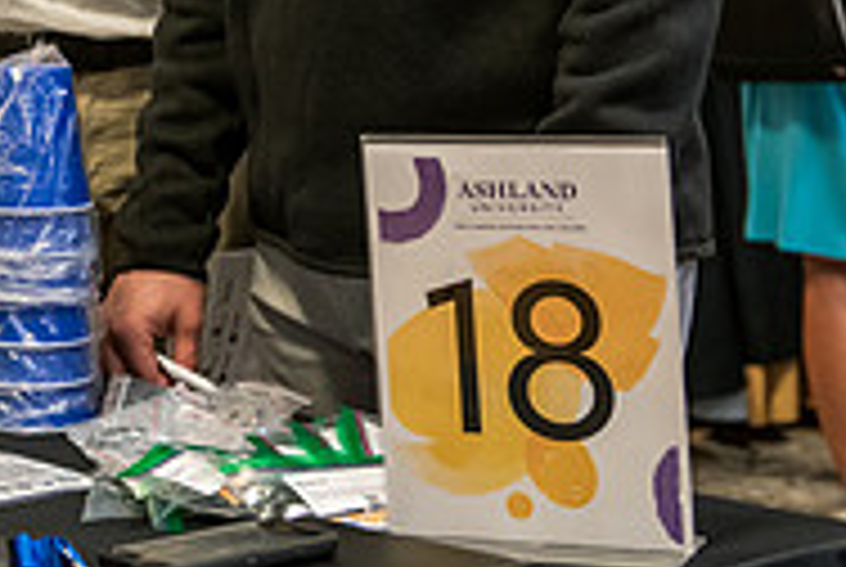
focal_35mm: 148
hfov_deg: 13.6
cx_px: -81
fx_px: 3483
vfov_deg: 9.1
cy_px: -268
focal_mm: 48
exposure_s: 1/160
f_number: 3.2
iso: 2000
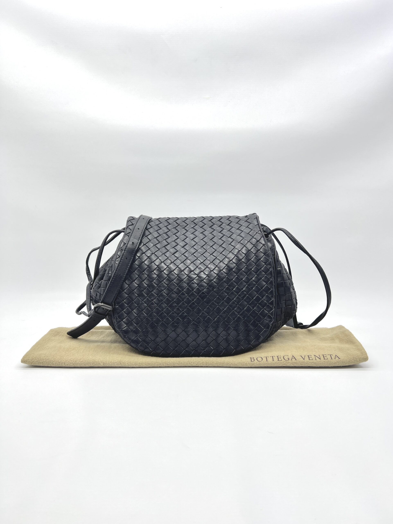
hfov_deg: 53.1
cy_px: 262
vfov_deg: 67.3
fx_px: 394
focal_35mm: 26
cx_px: 196
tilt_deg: -9.7
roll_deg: +0.3
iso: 32
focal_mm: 5.7
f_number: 1.5
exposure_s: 1/127
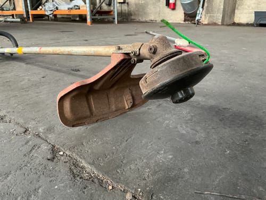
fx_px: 215
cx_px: 133
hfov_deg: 63.4
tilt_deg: -21.8
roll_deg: +0.0
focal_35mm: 28
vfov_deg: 49.7
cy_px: 100
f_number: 1.8
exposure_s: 1/60
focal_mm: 3
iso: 160
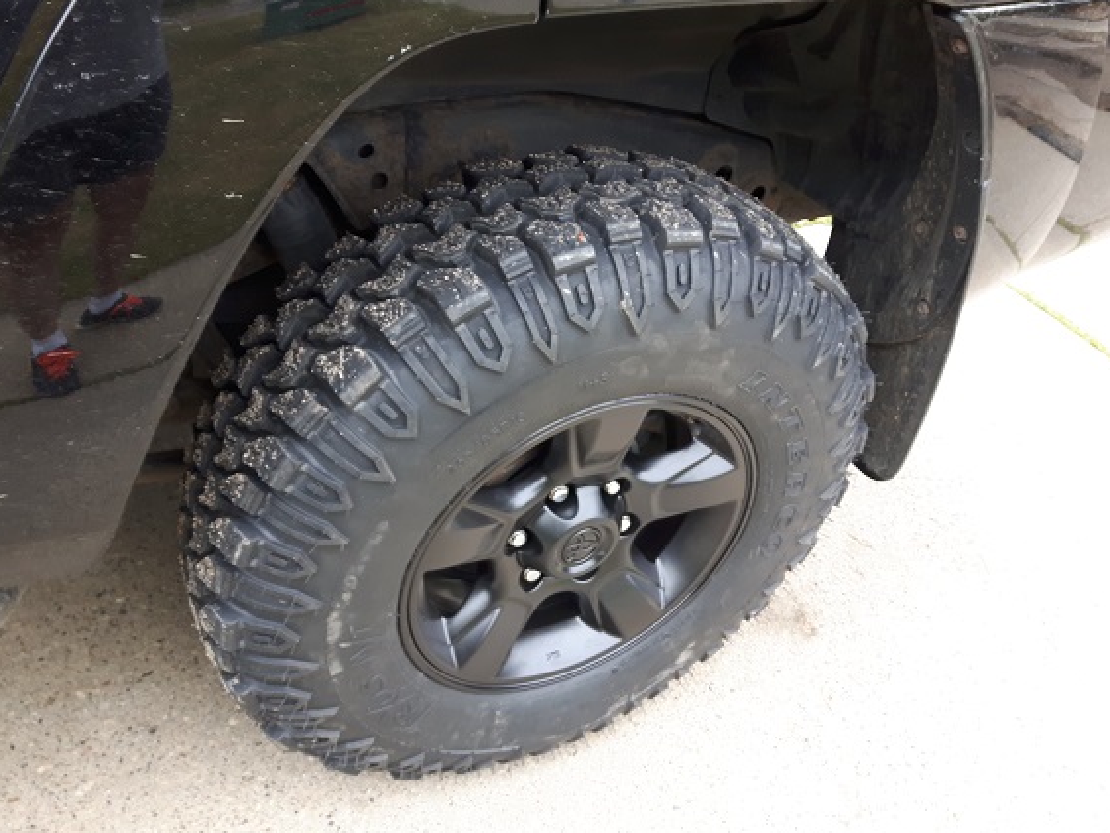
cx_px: 547
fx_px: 1058
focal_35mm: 33
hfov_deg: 55.4
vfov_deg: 42.9
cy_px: 435
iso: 50
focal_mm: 3.7
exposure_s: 1/33
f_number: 1.9
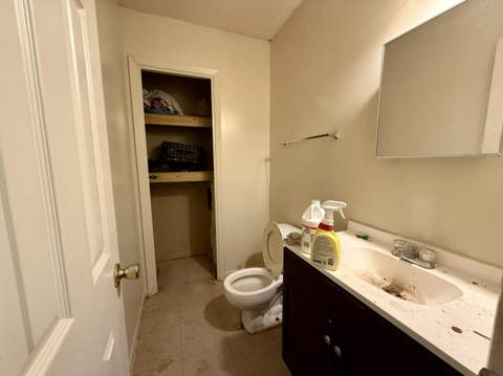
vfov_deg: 85.6
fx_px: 203
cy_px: 188
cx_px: 252
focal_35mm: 14
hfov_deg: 102.1
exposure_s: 1/60
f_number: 2.2
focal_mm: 2.22
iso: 640
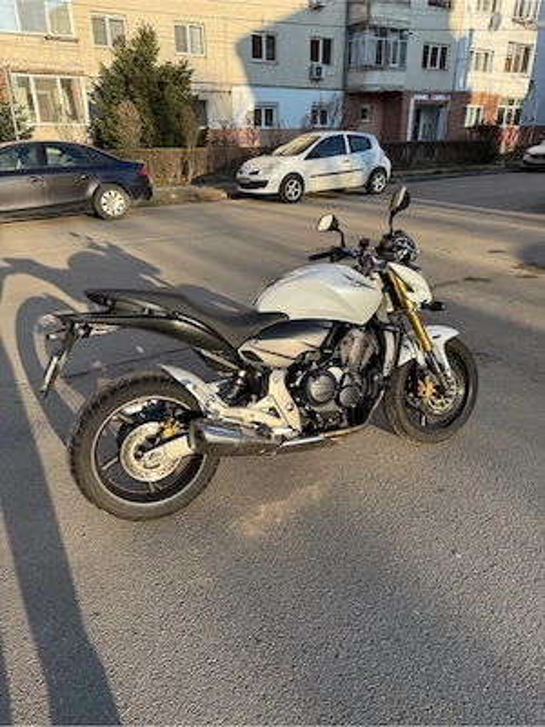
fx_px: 504
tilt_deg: -22.8
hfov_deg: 56.8
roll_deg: +0.6
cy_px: 364
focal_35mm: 24
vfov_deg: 71.6
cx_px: 272
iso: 80
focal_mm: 6.76
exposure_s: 1/1553
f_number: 1.78
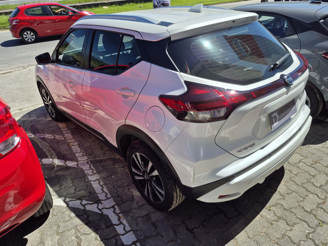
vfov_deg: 56.8
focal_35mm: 24
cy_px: 120
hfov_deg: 71.6
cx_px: 169
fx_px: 227
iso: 25
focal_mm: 5.4
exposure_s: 1/2336
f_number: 1.8
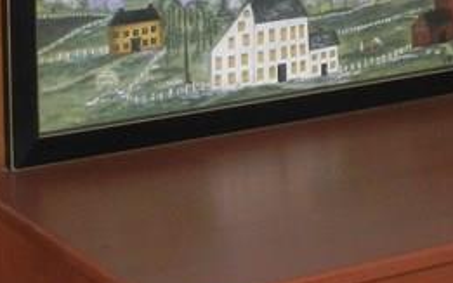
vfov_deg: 8.1
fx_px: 1950
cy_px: -141
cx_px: 515
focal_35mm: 158
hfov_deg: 13.0
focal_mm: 6.9
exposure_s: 1/30
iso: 280
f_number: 4
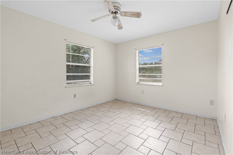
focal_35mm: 16
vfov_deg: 73.7
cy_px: 78
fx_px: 104
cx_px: 116
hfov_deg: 96.7
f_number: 9
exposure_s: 1/8
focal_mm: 16
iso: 200
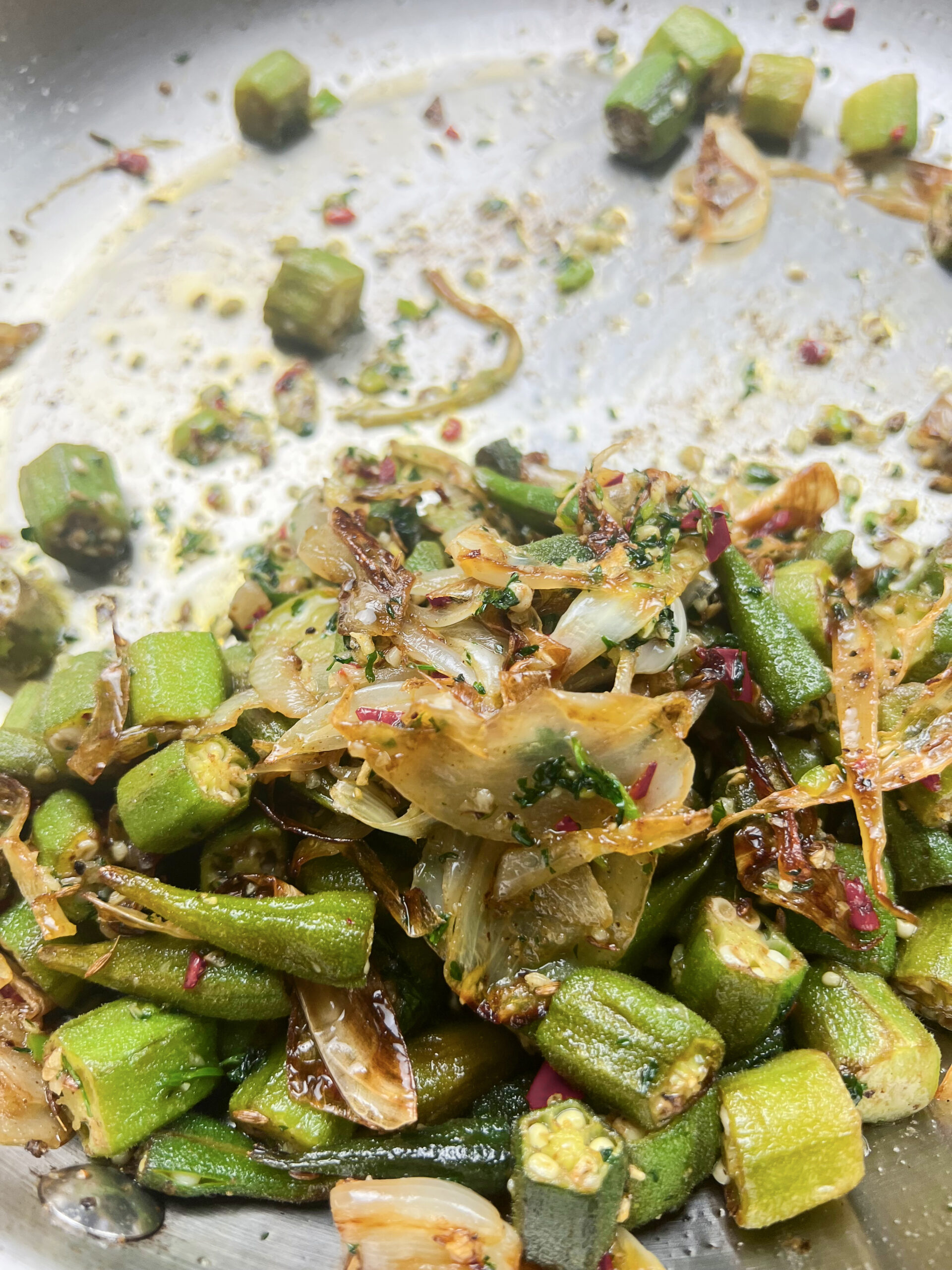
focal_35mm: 26
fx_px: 953
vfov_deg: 67.3
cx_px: 476
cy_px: 635
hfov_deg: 53.1
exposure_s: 1/196
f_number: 1.5
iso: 40
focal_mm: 5.7
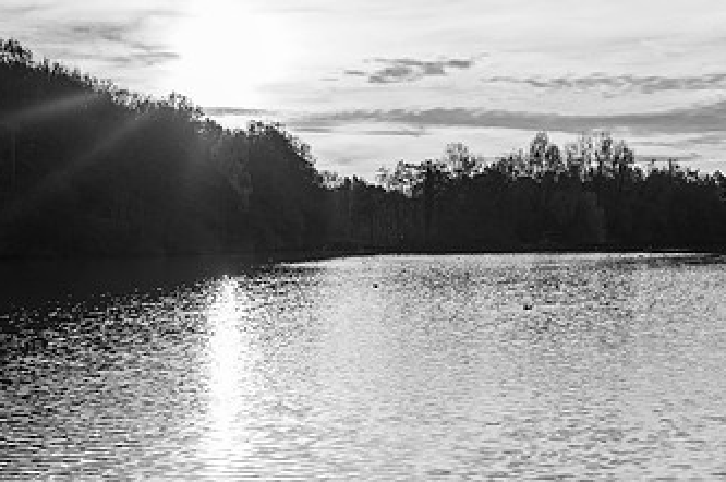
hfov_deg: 32.4
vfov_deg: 22.1
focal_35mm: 61
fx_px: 1228
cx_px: 532
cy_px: 316
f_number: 3.2
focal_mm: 35
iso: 100
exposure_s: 1/2500
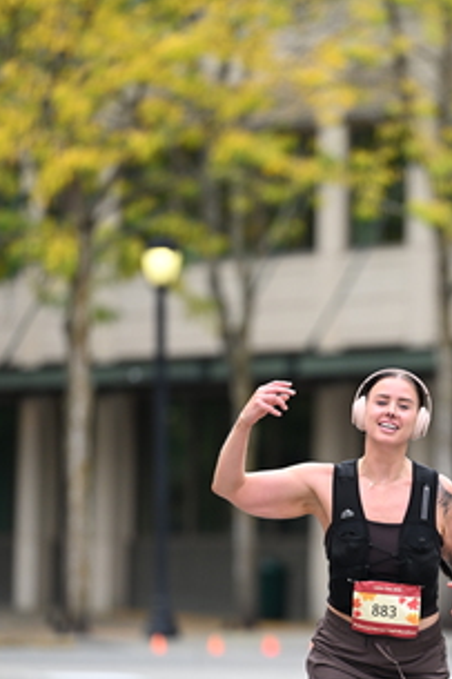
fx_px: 6806
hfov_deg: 3.8
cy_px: 472
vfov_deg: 5.7
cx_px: 371
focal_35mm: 361
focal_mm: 200
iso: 640
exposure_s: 1/2000
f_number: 2.8
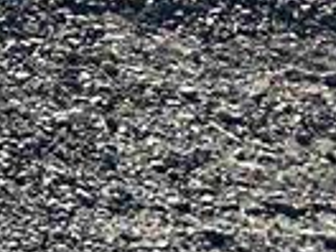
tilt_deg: -7.1
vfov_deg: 6.8
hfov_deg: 8.1
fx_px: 1805
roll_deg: -2.5
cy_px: -647
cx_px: -858
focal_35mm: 186
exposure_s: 1/8197
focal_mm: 6.86
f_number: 1.78
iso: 80
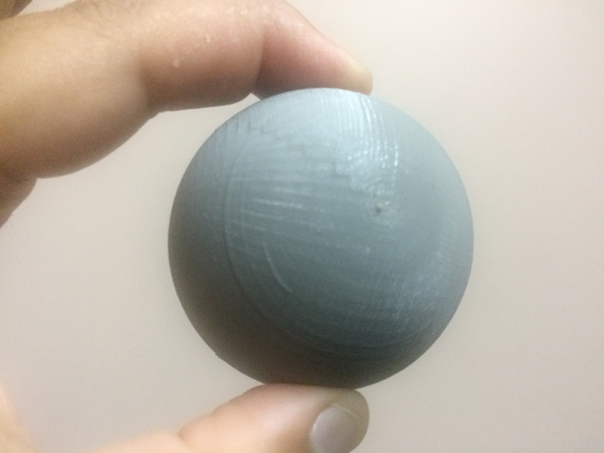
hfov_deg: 61.7
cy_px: 226
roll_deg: +1.2
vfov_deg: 48.2
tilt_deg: -1.3
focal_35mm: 29
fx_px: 506
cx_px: 302
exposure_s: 1/33
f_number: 2.2
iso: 320
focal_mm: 4.15
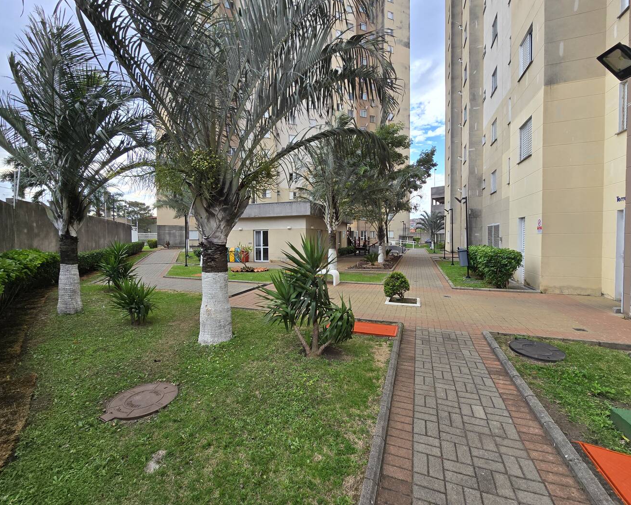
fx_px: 261
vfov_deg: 88.0
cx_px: 316
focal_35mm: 14
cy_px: 244
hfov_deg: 100.7
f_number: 2.2
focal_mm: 2.2
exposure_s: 1/622
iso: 50
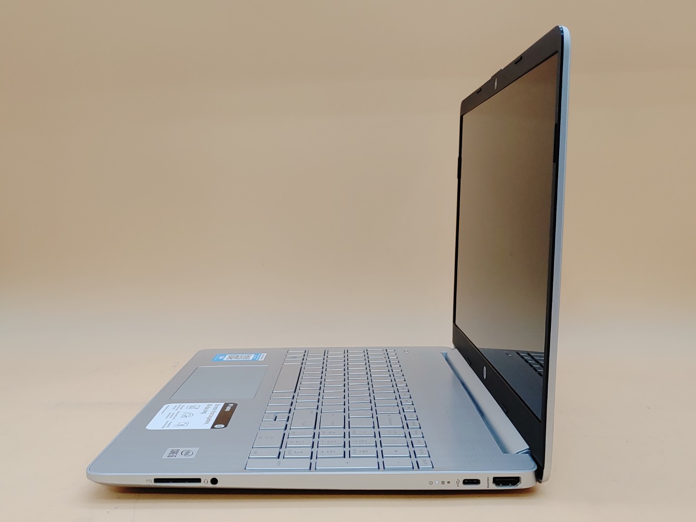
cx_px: 348
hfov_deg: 47.9
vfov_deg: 36.8
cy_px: 261
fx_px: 784
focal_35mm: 39
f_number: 1.8
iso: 50
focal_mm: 4.36
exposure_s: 1/120
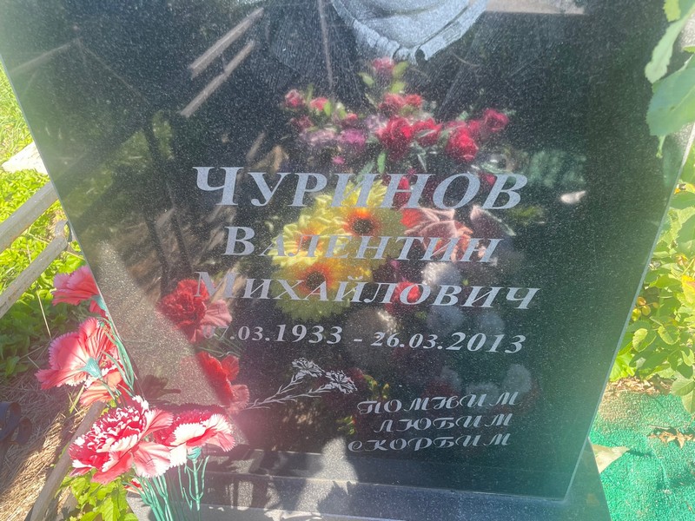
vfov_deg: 53.1
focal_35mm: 26
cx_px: 348
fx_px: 522
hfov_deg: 67.3
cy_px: 260
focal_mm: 4.2
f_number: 1.6
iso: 32
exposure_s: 1/262
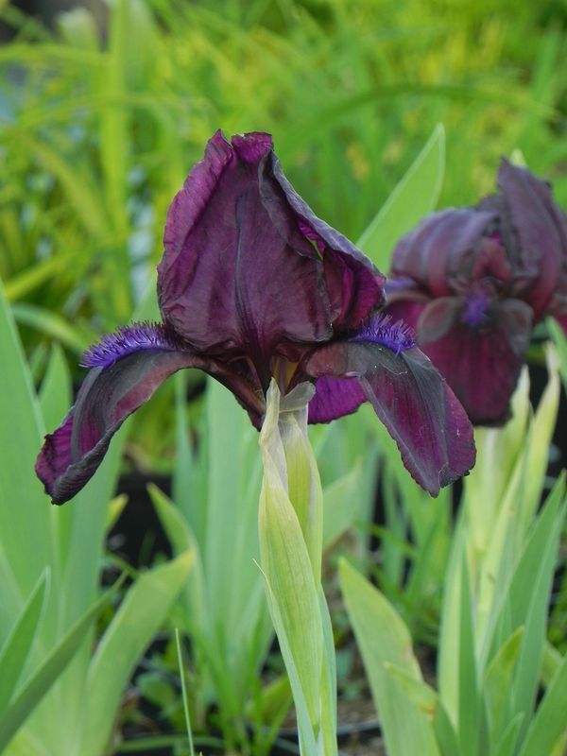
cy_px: 378
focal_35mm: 184
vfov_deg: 10.7
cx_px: 284
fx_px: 4018
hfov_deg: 8.1
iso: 160
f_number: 5
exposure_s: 1/60
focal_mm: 32.7
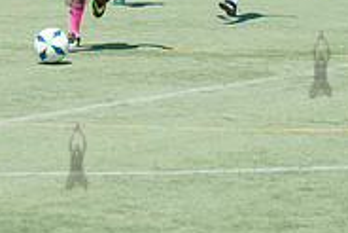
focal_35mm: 252
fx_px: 2438
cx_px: 76
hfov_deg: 8.2
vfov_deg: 5.4
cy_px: -27
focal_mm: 80
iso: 200
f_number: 4
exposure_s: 1/1250
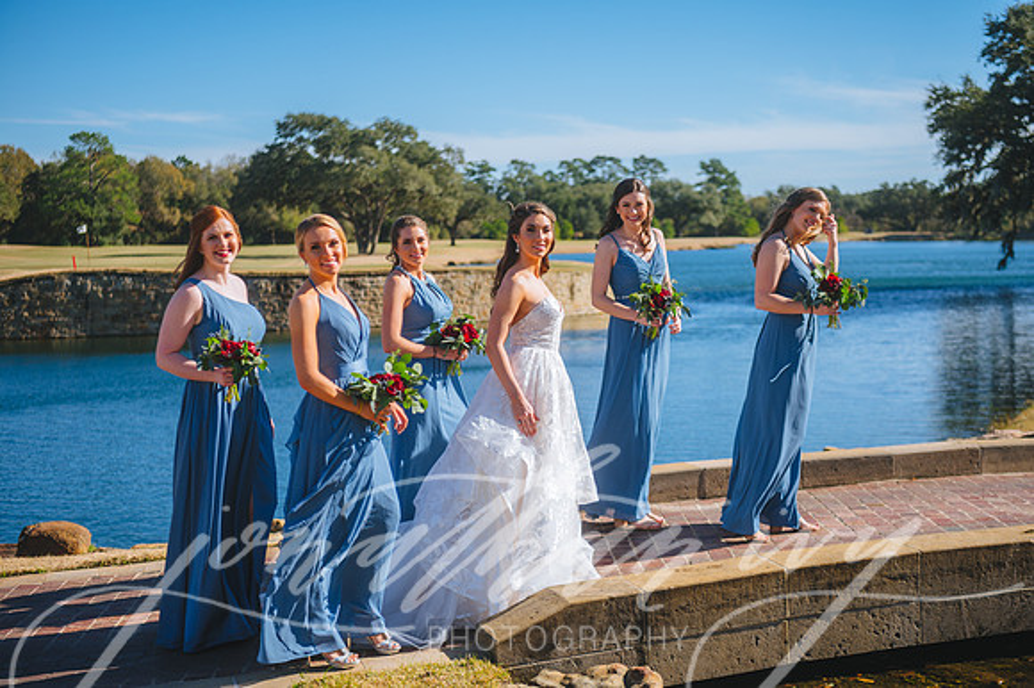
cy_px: 344
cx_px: 517
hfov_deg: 38.2
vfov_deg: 26.0
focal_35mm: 52
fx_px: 1493
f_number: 2.8
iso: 50
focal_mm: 52
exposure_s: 1/1600
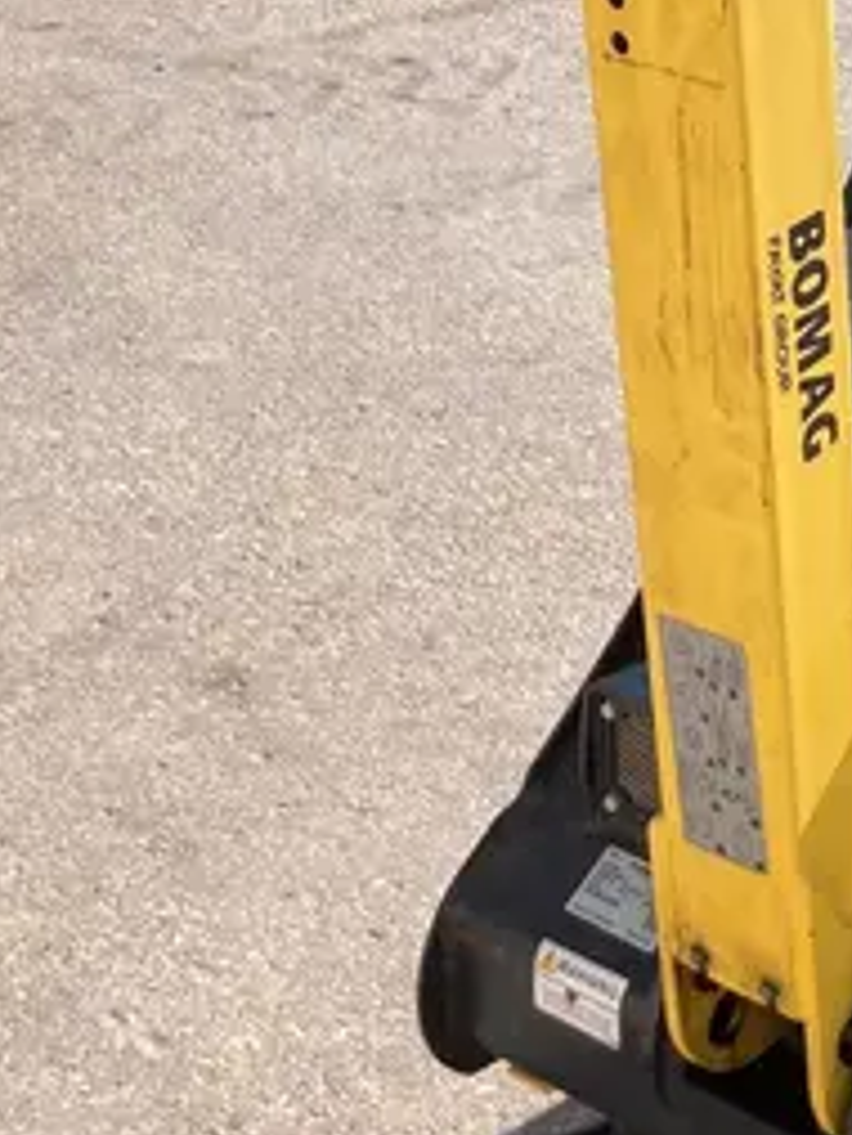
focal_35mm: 81
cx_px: 901
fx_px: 2656
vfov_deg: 23.7
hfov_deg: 17.7
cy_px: 222
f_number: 1.8
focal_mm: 3.99
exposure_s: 1/1919
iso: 20
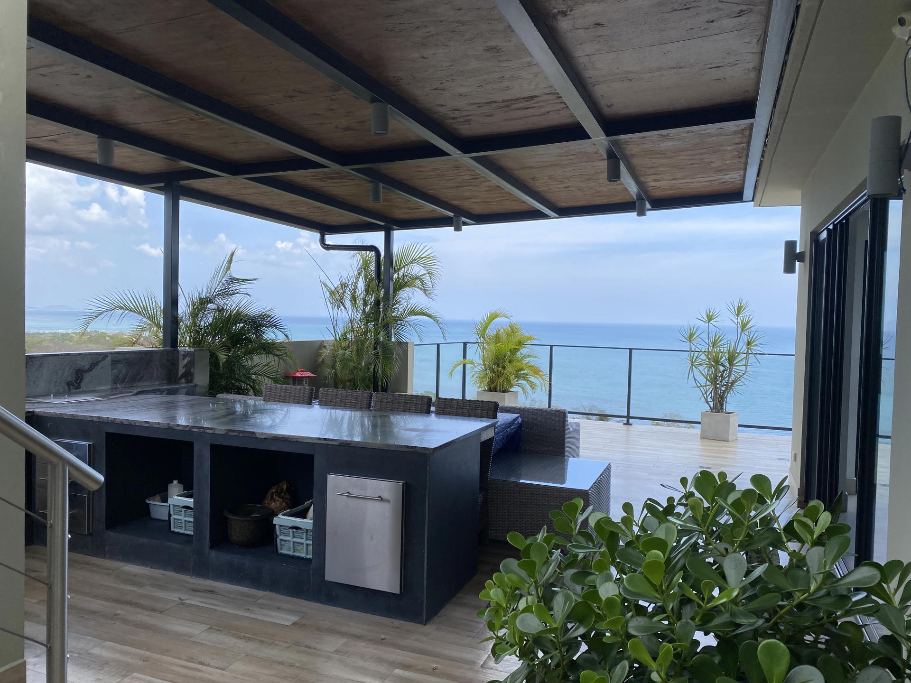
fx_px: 684
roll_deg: -1.1
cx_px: 456
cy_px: 342
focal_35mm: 26
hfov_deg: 67.3
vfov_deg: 53.1
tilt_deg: -1.1
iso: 32
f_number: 1.8
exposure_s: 1/1447
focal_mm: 4.25
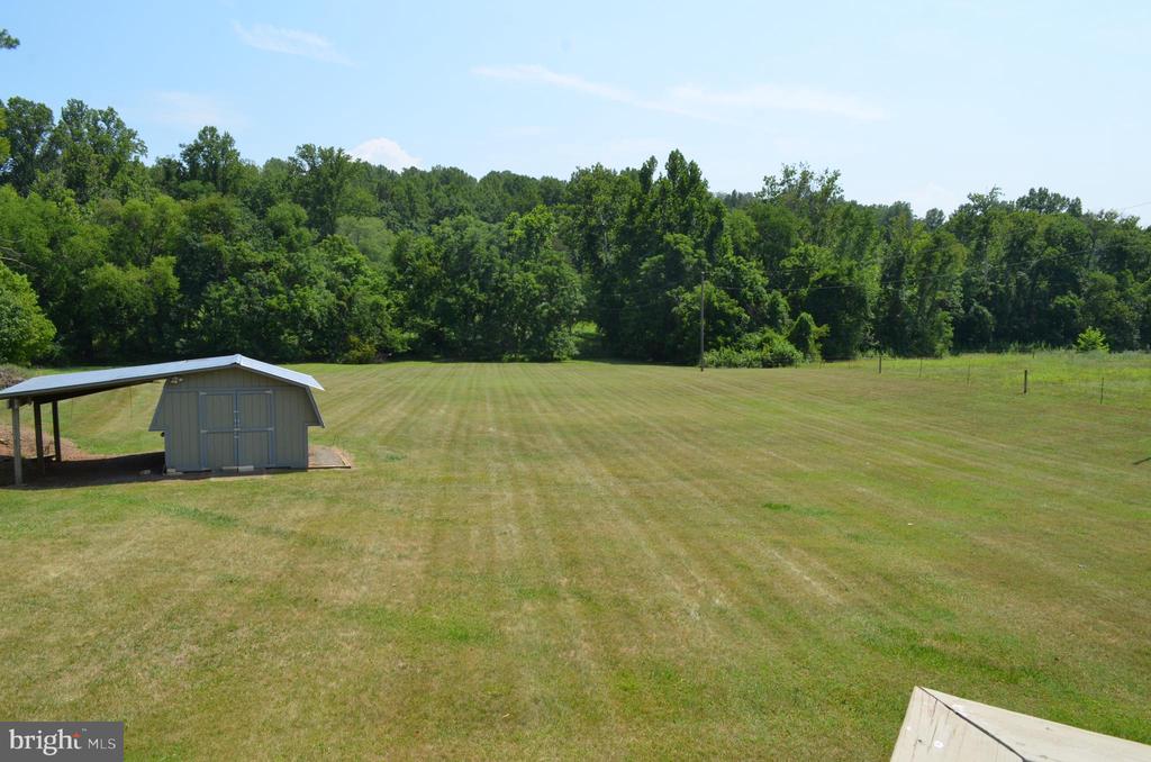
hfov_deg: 67.5
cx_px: 576
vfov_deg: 47.7
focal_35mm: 27
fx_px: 861
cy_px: 381
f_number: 11
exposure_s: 1/500
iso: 400
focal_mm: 18
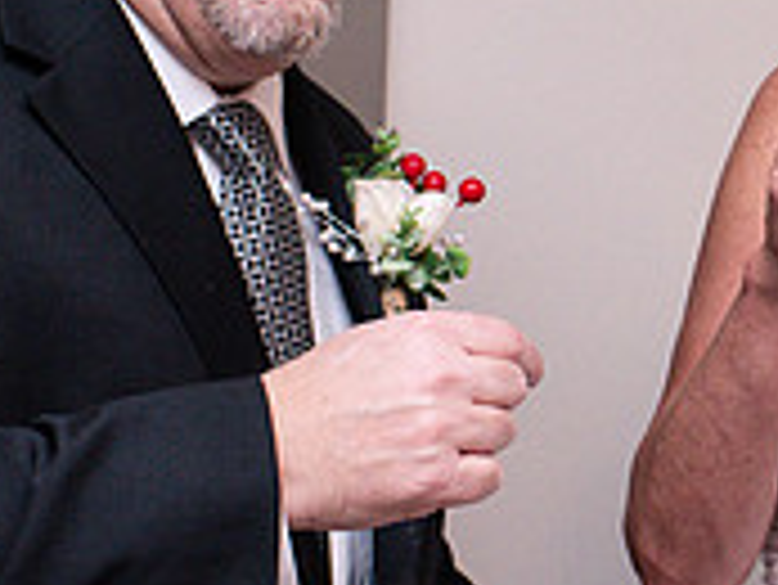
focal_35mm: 113
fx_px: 2541
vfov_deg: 13.1
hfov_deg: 16.7
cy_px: 124
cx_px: 913
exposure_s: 1/200
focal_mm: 35
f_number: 5.6
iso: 2500
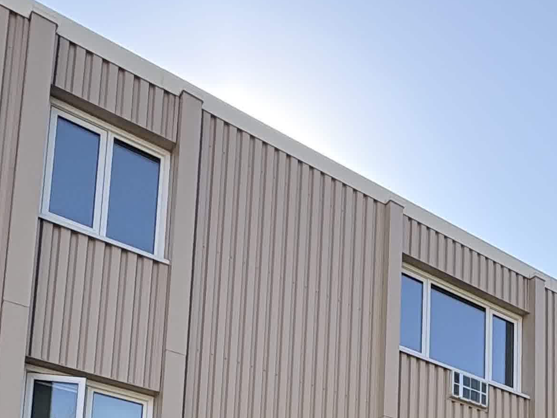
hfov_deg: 36.7
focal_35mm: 48
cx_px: 520
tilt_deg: +8.4
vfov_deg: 24.2
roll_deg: -0.6
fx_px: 772
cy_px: 615
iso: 64
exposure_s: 1/456
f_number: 2.2
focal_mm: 2.22
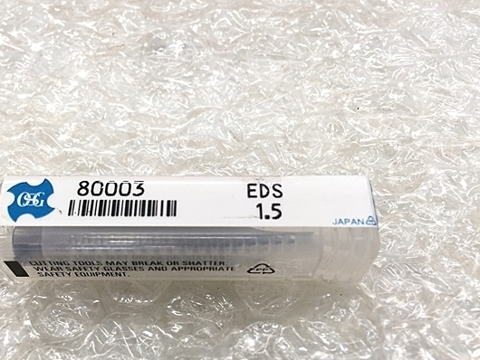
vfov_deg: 40.7
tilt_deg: -60.4
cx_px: 198
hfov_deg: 52.3
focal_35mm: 35
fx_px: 486
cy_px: 200
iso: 40
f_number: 2.2
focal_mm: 4.15
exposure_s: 1/30
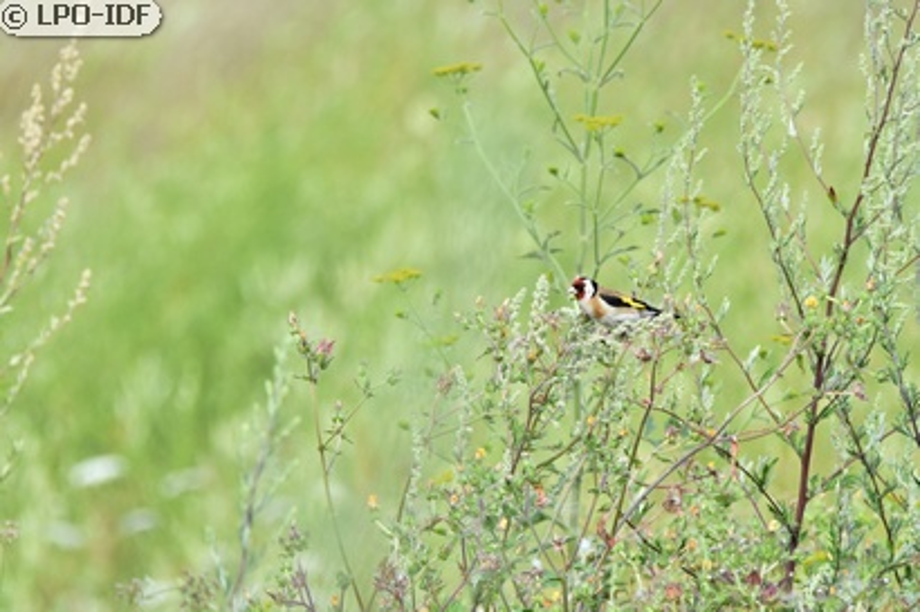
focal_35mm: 900
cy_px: 306
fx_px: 22990
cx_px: 460
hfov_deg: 2.3
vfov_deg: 1.5
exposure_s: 1/1000
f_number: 11
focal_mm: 600
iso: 1100
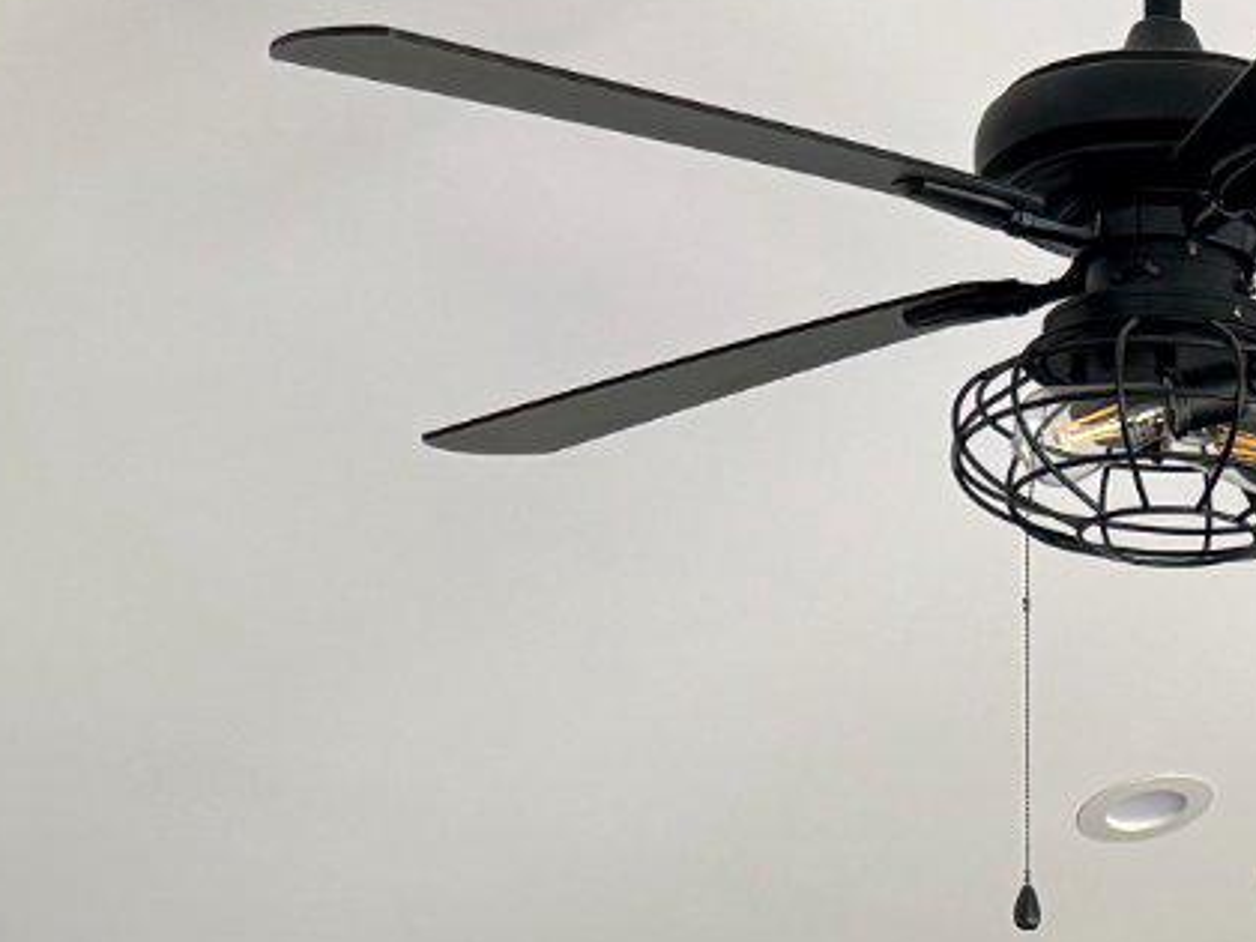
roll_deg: -0.9
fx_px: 4245
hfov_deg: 16.3
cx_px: 1441
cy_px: 2156
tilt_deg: -5.4
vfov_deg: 11.0
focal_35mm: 117
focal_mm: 6.76
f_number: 1.78
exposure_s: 1/121
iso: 200
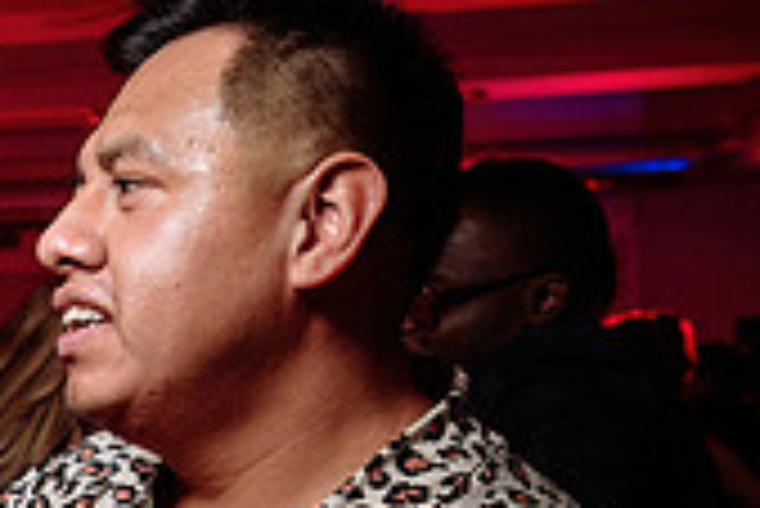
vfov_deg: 13.7
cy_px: 553
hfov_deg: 17.5
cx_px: -538
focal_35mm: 98
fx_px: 2071
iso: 800
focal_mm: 24
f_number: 4
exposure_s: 1/80
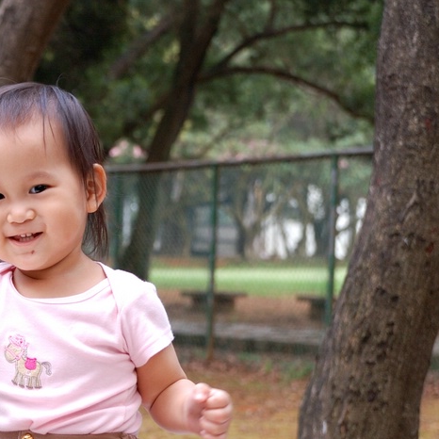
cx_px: 24
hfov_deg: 12.4
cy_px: 259
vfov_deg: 12.5
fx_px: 2009
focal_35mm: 140
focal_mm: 50
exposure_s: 1/250
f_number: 5
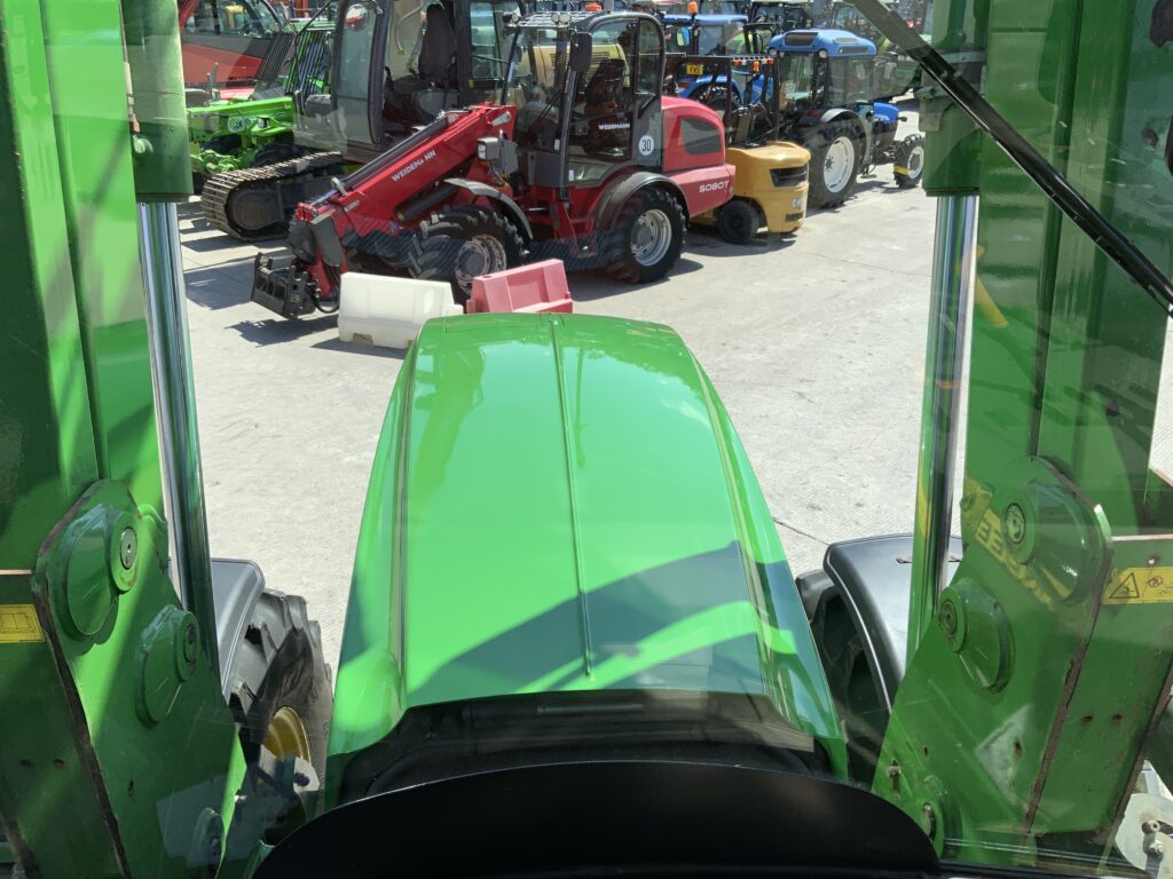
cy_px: 440
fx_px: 983
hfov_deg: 61.7
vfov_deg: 48.2
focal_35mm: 29
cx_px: 586
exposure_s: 1/997
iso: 16
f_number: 1.8
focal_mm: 3
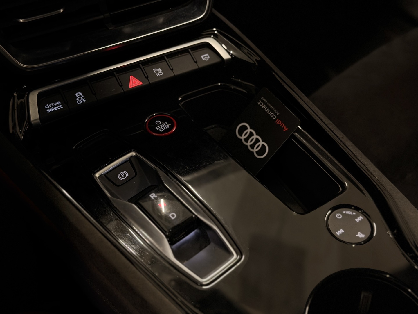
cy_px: 157
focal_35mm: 48
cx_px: 209
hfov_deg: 39.7
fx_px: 580
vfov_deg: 30.3
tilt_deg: -51.1
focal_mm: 6.76
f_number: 1.78
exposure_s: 1/52
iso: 250
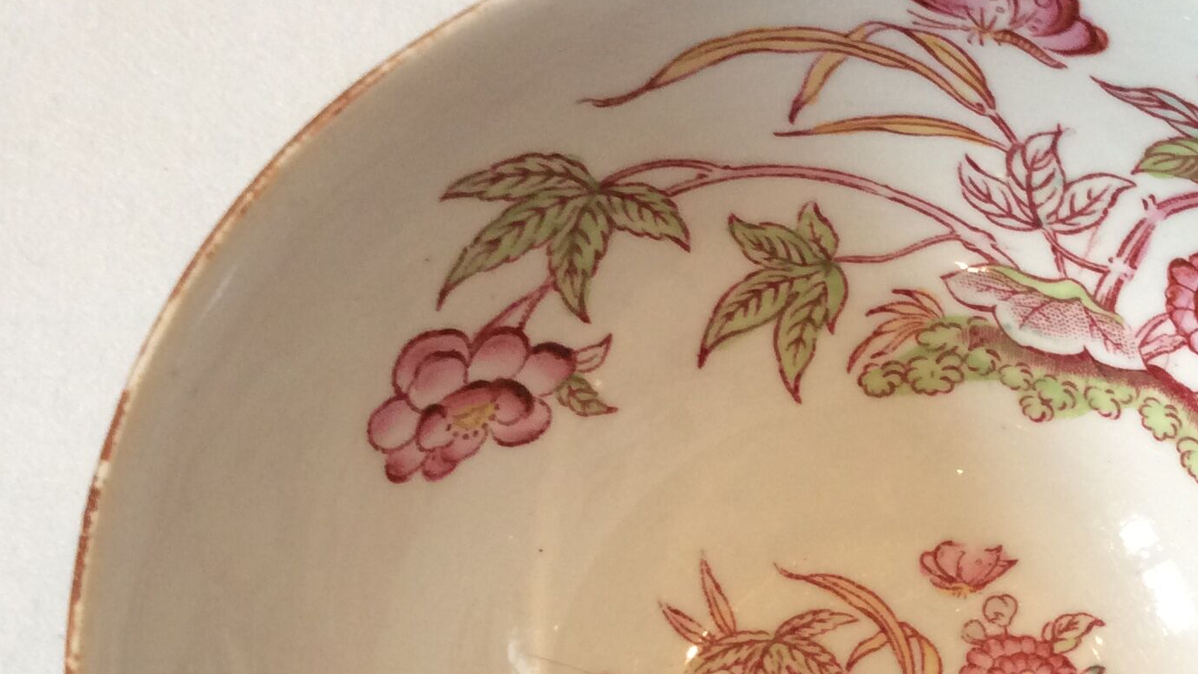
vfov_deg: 18.1
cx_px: 927
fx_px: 2065
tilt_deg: -77.2
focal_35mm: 65
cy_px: 664
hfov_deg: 31.7
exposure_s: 1/25
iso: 64
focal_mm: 3.3
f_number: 2.4
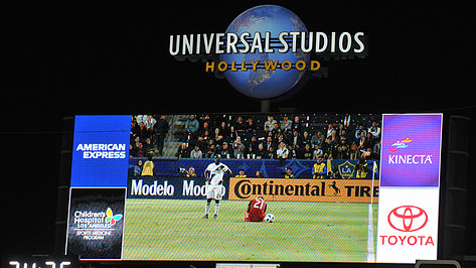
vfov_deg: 5.0
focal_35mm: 244
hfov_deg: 8.8
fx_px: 3080
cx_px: 251
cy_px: 143
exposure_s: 1/250
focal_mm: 190
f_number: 8
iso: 1600
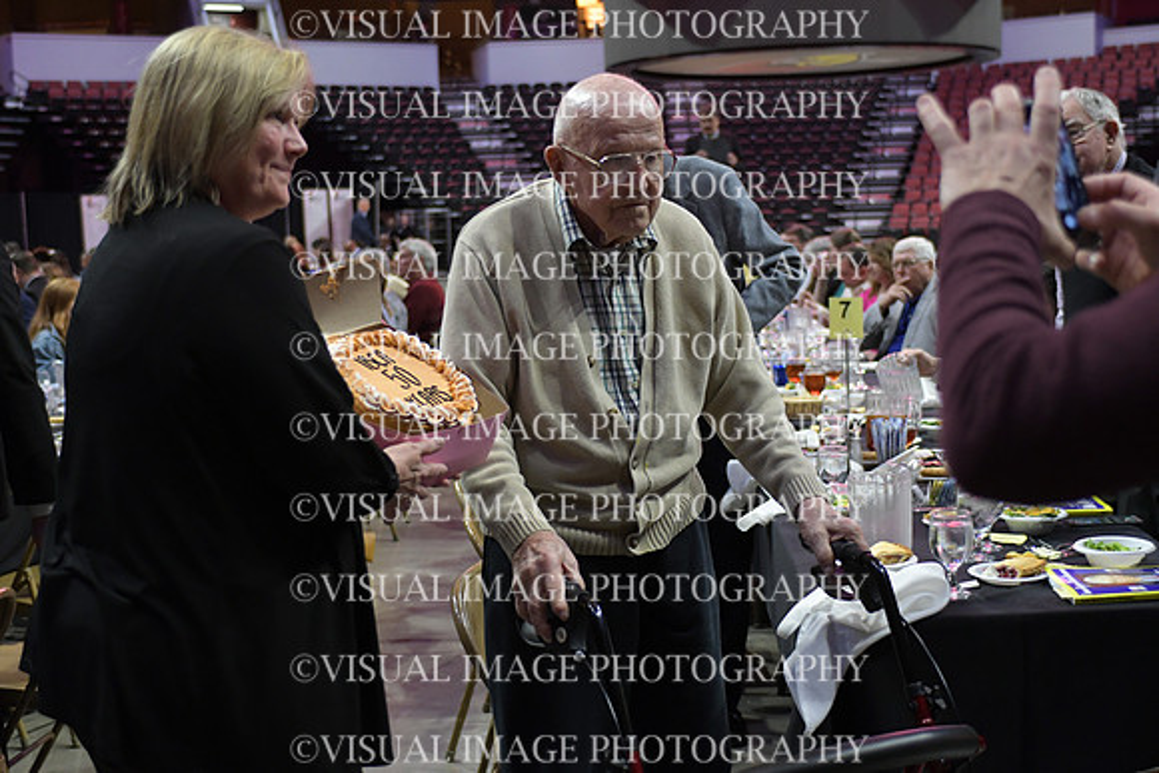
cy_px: 386
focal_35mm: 51
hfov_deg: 38.9
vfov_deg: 26.5
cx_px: 580
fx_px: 1642
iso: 2000
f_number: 2.8
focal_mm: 34
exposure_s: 1/250
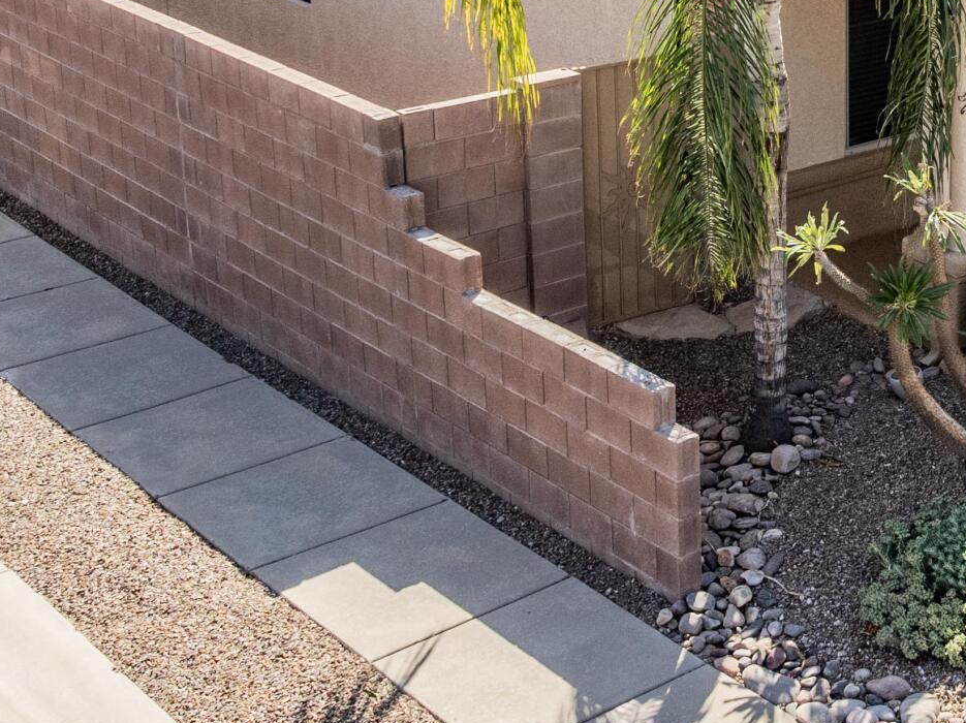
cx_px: 1021
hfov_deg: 24.0
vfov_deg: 18.7
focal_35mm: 77
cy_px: 45
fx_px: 2147
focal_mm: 12.29
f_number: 2.8
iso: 200
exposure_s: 1/30
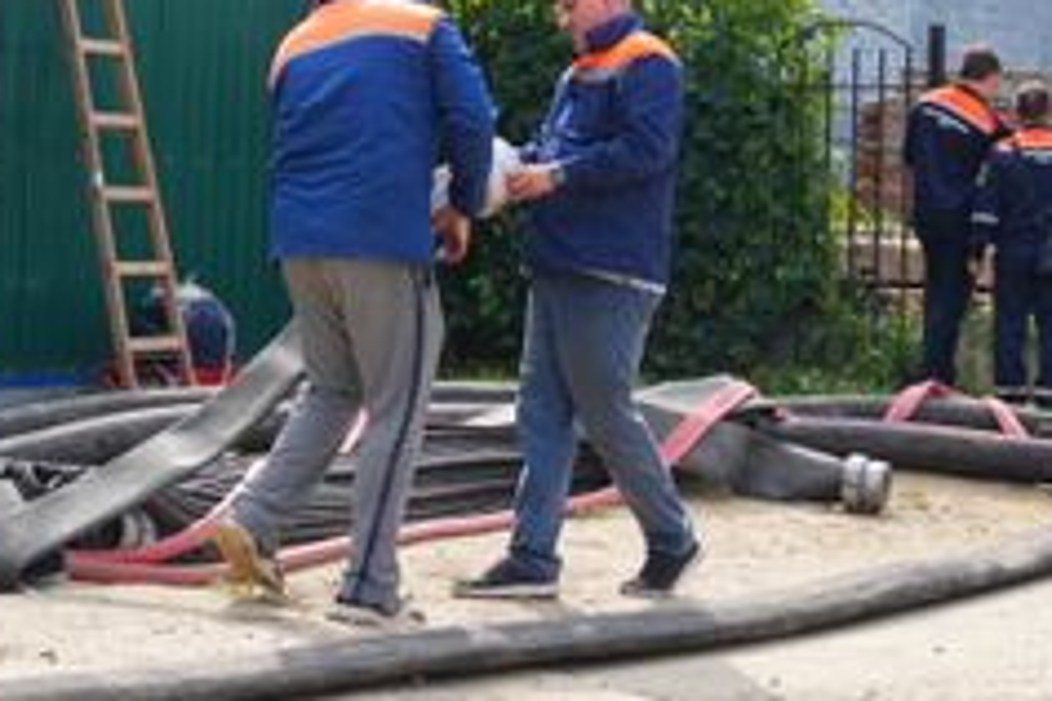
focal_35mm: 100
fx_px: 2922
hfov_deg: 20.2
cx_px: 202
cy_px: 71
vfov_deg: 13.6
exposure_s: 1/2500
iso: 400
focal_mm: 34
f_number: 3.2
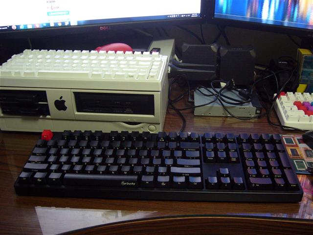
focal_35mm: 35
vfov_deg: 40.7
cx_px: 156
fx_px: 316
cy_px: 118
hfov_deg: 52.6
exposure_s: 1/8
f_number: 2.8
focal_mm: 5.8
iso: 200
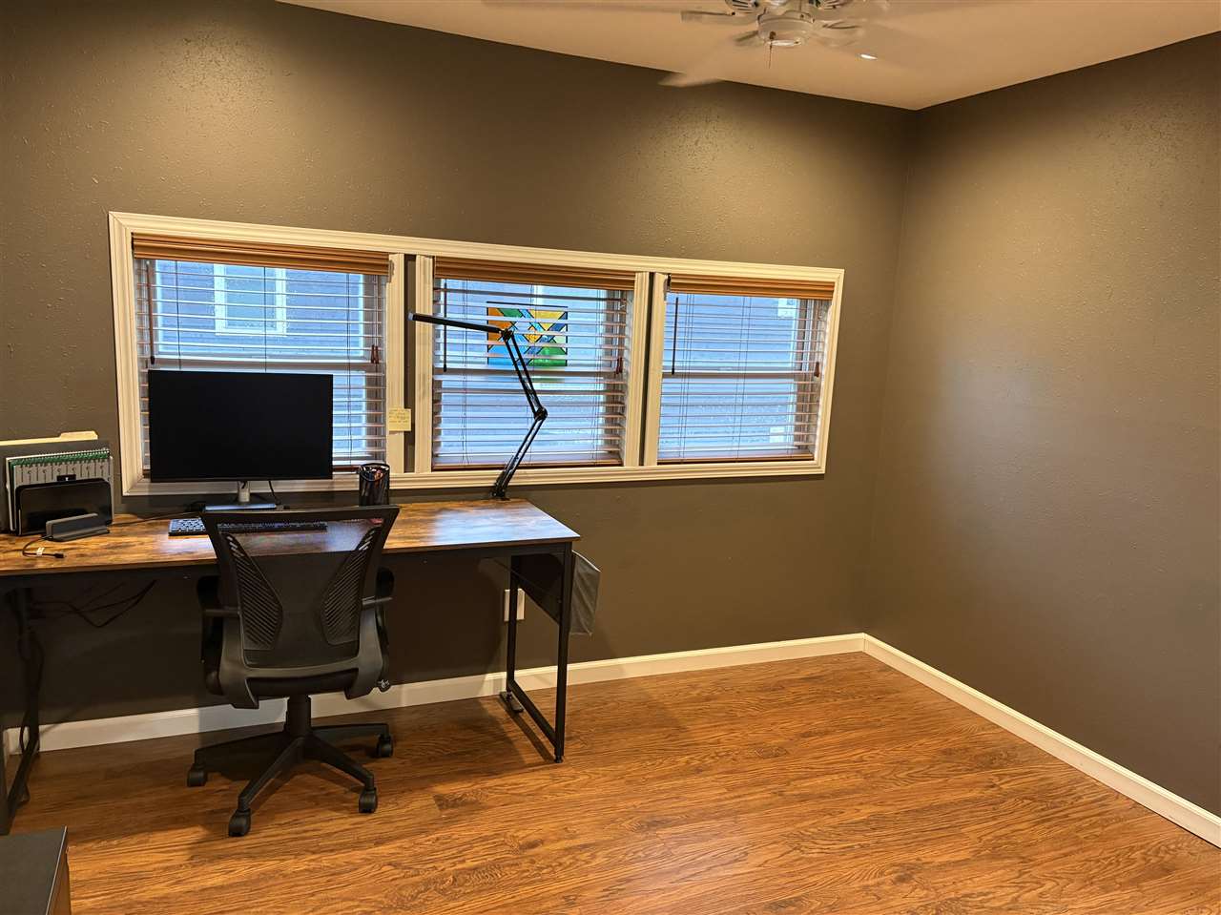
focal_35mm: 26
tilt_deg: -9.3
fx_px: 917
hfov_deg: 67.3
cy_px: 458
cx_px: 610
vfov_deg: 53.0
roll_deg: -2.7
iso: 400
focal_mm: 5.96
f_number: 1.6
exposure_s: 1/60
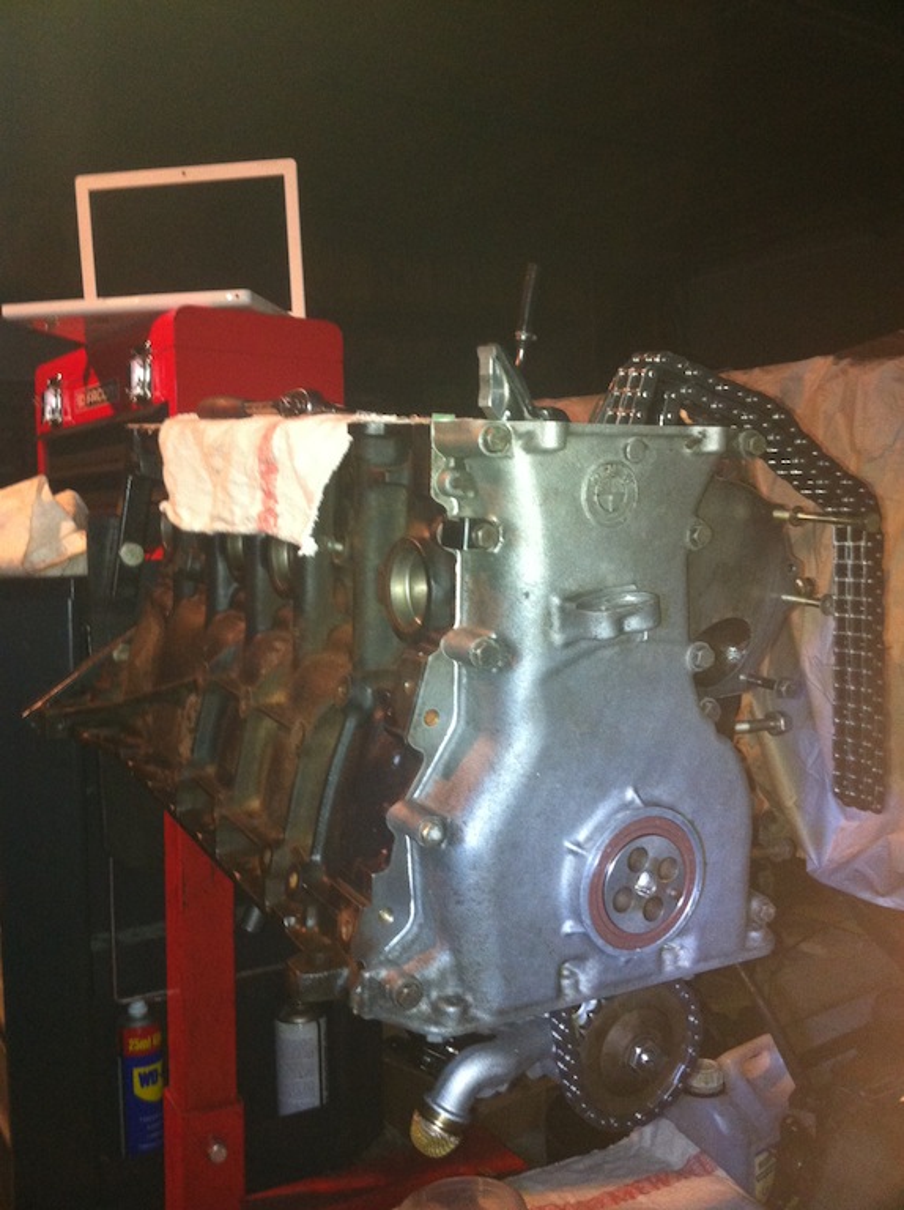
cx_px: 452
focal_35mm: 35
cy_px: 605
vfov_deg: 52.7
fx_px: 1221
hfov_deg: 40.6
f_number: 2.8
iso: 250
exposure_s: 1/15
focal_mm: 3.85
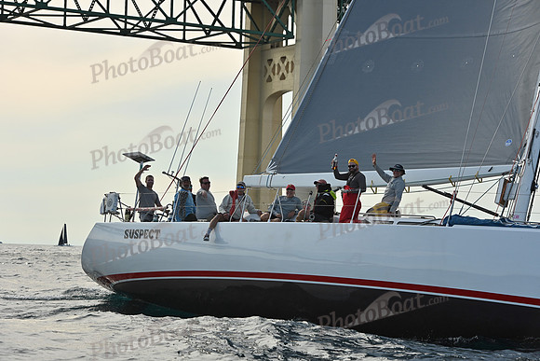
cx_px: 270
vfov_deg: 12.5
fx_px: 1650
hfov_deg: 18.6
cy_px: 180
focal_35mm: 110
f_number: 7.1
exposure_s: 1/1250
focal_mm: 110
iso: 320
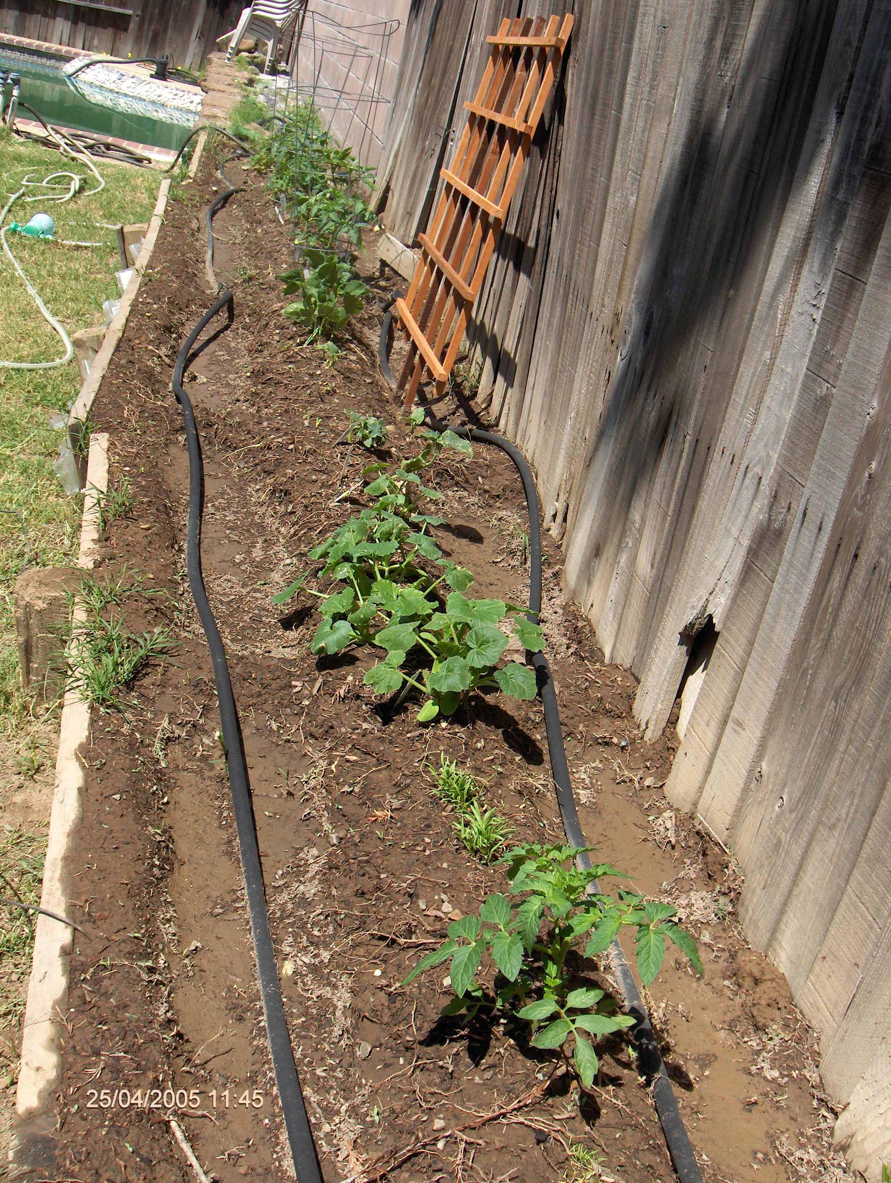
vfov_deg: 47.8
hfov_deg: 36.9
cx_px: 446
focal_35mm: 39
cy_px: 592
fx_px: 1335
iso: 50
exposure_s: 1/370
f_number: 4.8
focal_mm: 8
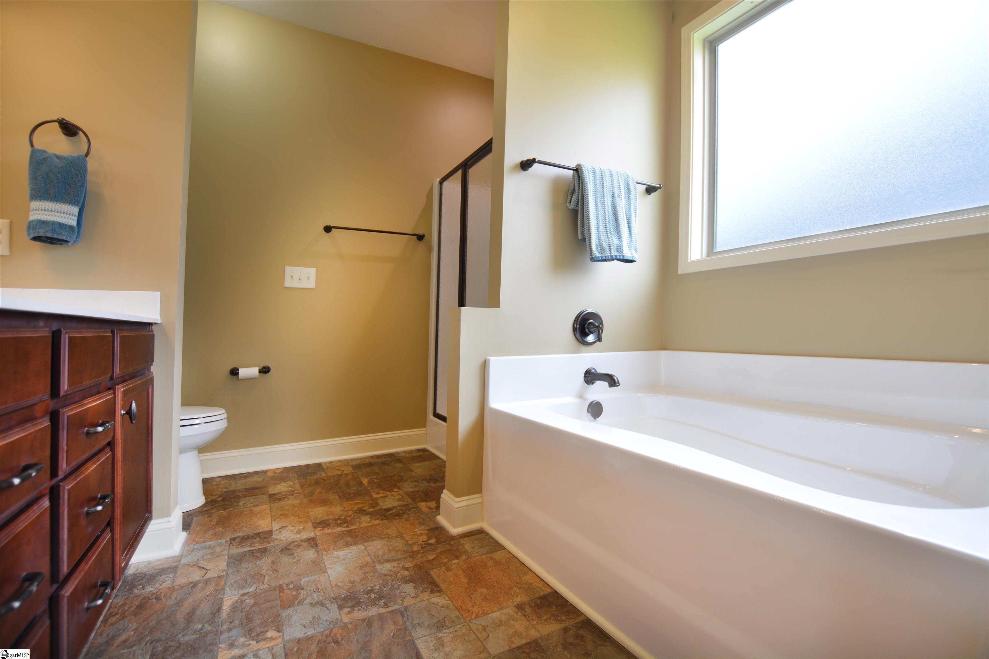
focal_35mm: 15
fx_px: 412
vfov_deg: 77.3
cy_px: 330
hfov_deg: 100.4
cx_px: 494
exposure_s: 1/25
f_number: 3.5
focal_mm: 10
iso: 100
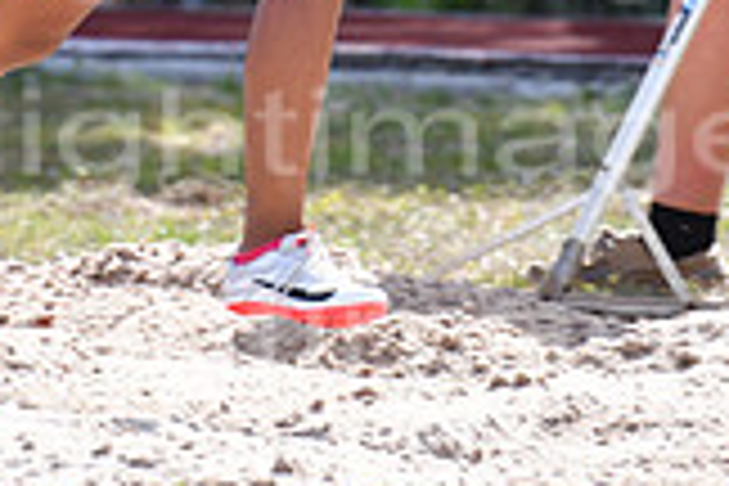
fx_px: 21727
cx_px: 230
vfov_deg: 1.3
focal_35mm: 1073
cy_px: -349
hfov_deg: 1.9
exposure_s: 1/640
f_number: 4
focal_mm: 200
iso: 100
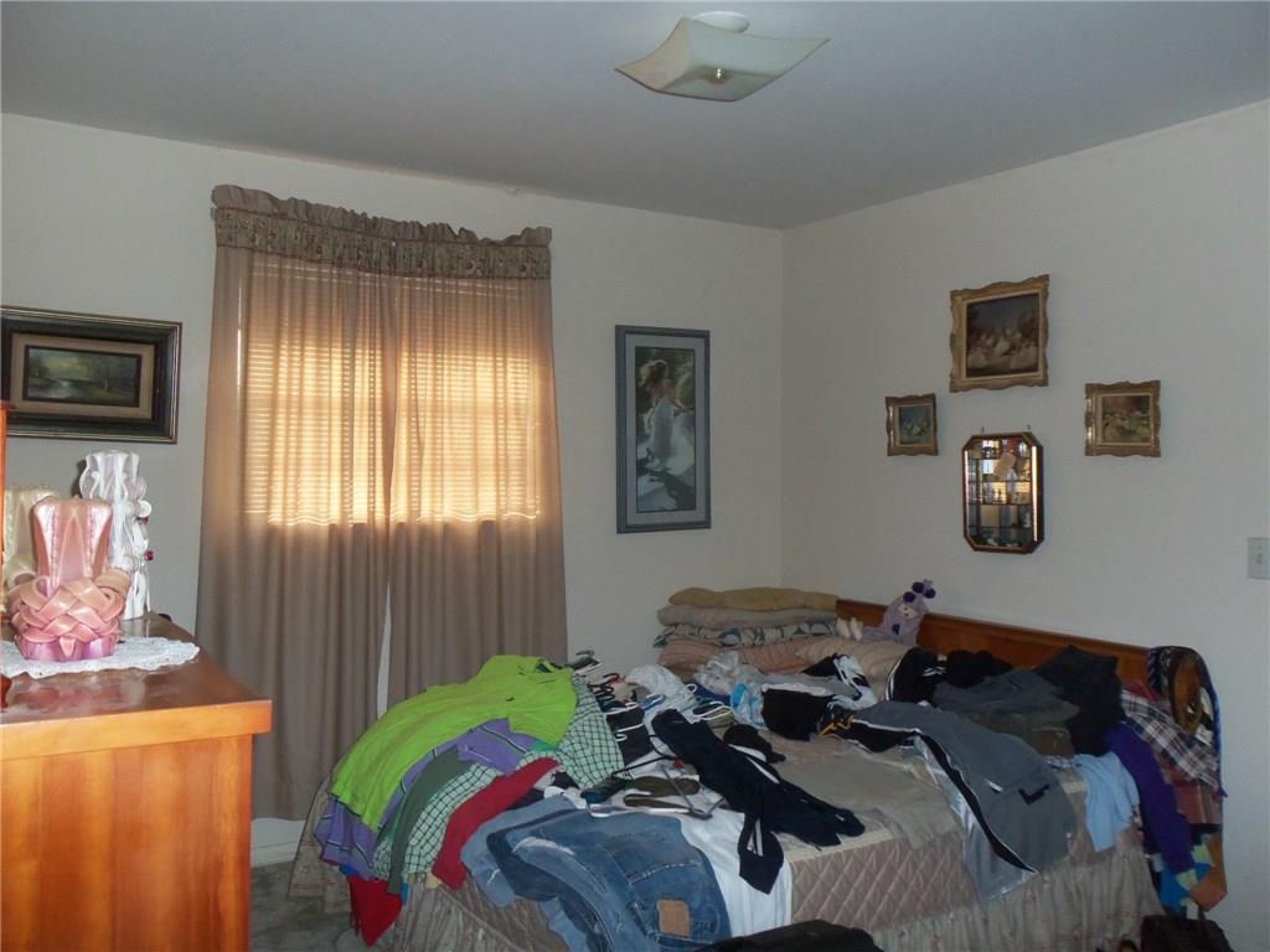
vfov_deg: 49.7
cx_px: 635
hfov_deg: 63.4
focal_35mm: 28
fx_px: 1027
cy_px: 476
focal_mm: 5.1
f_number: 3.3
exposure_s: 1/60
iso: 200
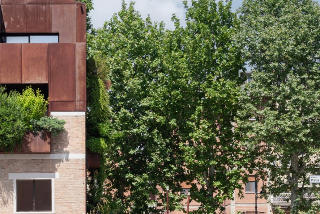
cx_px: 80
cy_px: 113
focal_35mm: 113
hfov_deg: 18.0
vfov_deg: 12.1
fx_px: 1005
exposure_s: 1/160
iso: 100
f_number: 10
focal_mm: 50
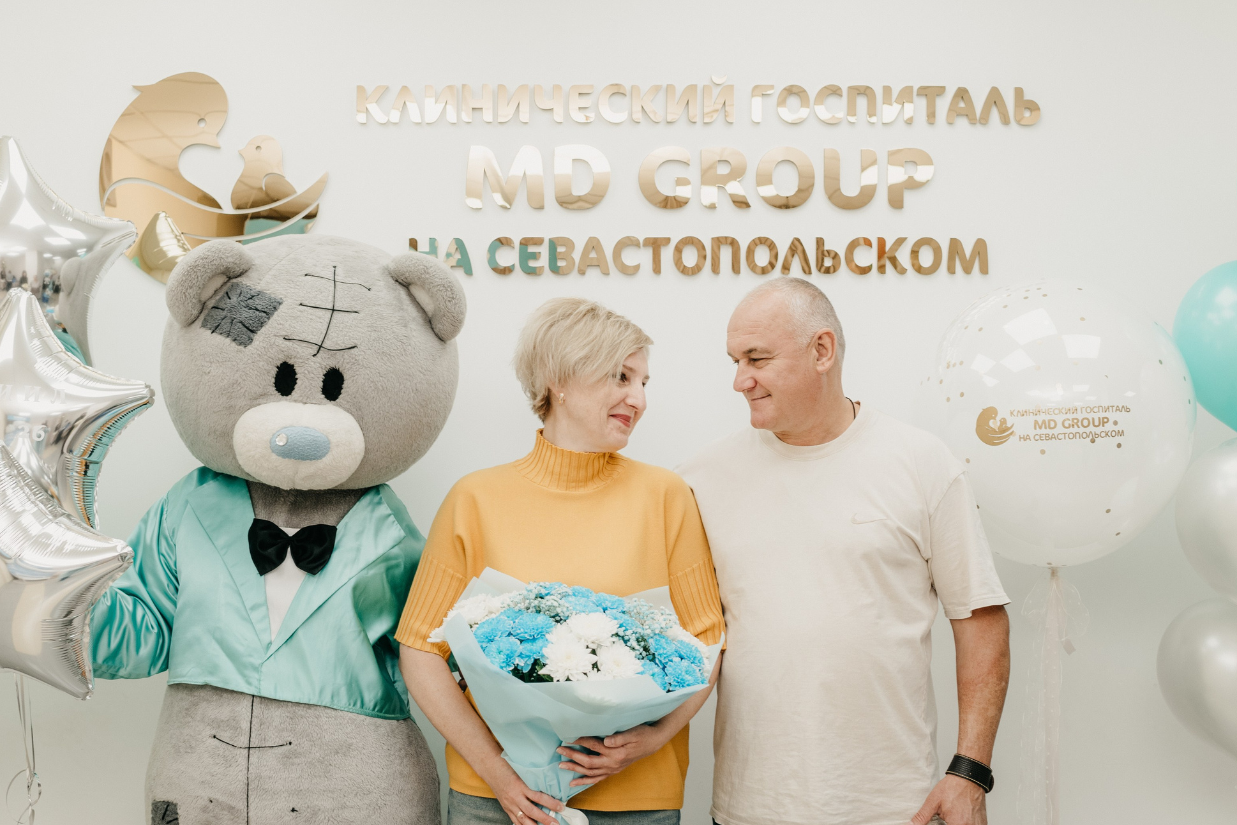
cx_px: 546
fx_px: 1615
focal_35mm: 47
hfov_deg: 41.8
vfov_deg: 28.6
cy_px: 510
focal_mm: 35
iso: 400
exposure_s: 1/160
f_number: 4.5
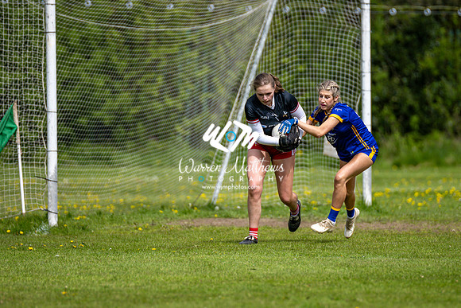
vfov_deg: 3.1
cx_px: 257
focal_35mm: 438
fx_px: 5606
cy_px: 160
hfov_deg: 4.7
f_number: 2.8
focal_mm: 300
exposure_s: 1/6400
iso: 320
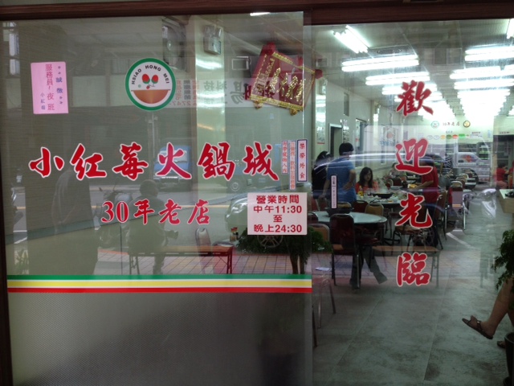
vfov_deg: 40.7
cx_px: 257
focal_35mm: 35
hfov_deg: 52.6
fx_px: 520
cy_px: 193
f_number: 2.4
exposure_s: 1/40
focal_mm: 4.28
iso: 80
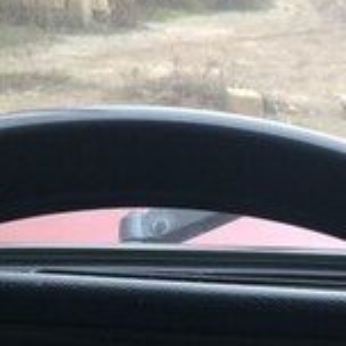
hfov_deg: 14.1
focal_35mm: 111
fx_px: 1255
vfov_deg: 15.1
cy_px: 420
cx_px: 606
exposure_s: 1/50
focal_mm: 4.15
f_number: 2.2
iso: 40
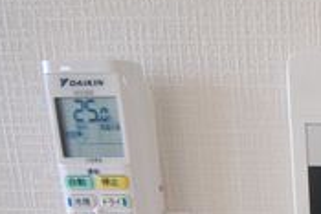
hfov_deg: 32.9
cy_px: 247
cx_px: 418
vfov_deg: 27.4
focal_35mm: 44
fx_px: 393
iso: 800
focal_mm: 8
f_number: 4.5
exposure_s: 1/25
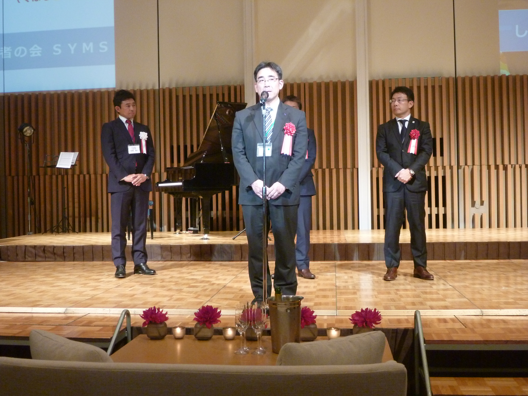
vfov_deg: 35.1
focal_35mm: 41
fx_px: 625
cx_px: 264
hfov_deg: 45.8
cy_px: 198
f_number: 4.2
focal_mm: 7.4
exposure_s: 1/15
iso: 400
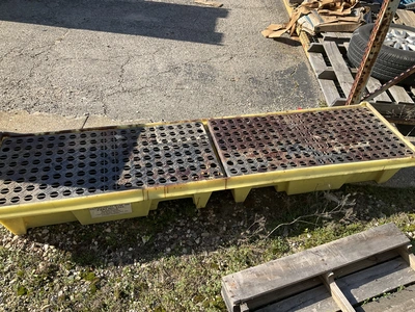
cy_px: 156
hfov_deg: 61.7
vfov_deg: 48.2
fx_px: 348
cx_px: 208
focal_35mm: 29
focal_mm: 3
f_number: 1.8
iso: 25
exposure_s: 1/781
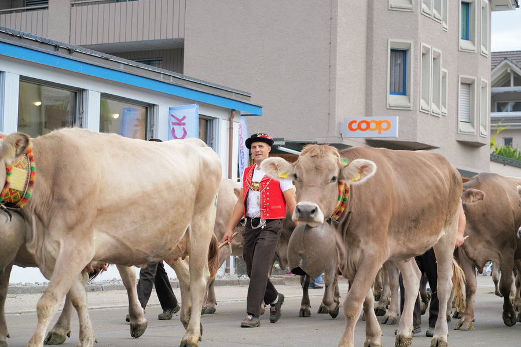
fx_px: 1230
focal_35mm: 85
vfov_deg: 16.1
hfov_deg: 23.9
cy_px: 174
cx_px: 260
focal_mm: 85
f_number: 5.6
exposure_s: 1/1000
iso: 800
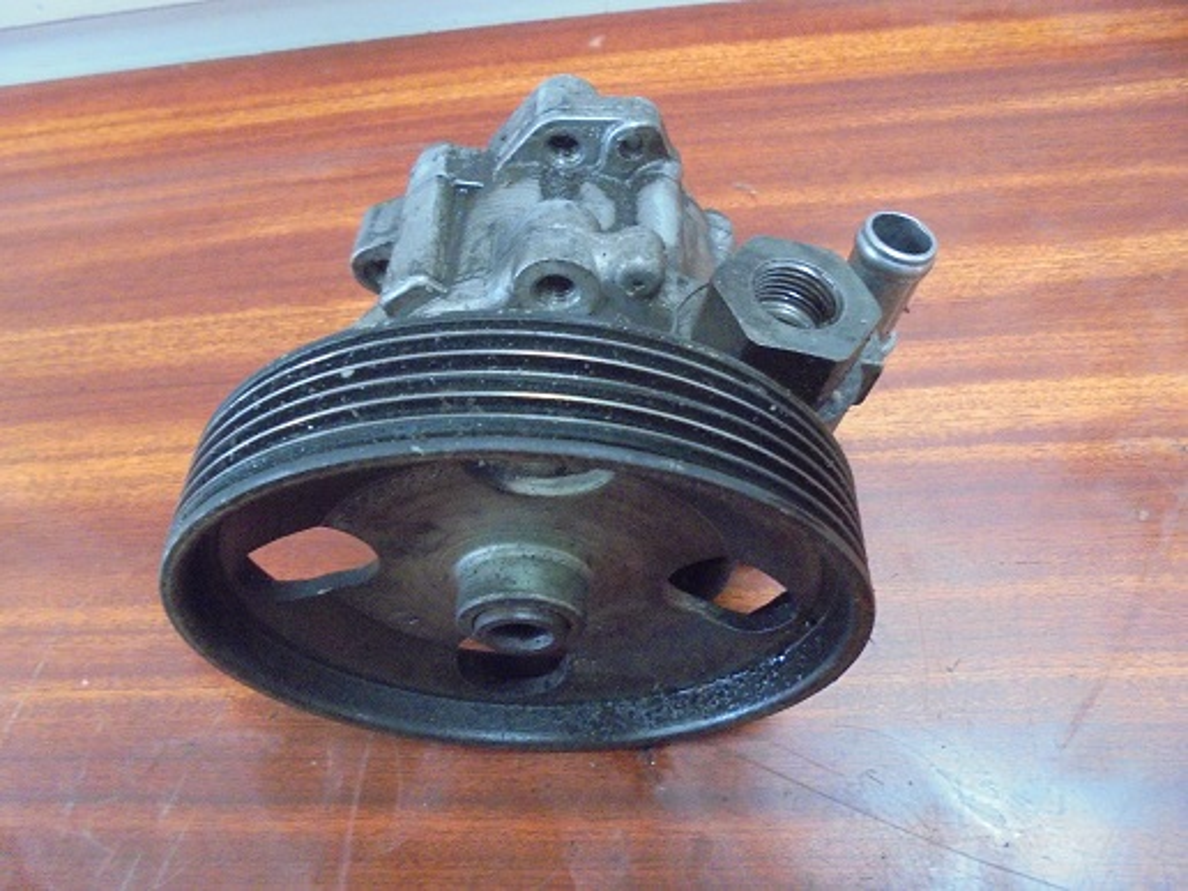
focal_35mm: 26
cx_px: 594
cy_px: 446
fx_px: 892
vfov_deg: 53.1
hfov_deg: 67.3
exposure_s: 1/13
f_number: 3.5
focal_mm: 4.6
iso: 800
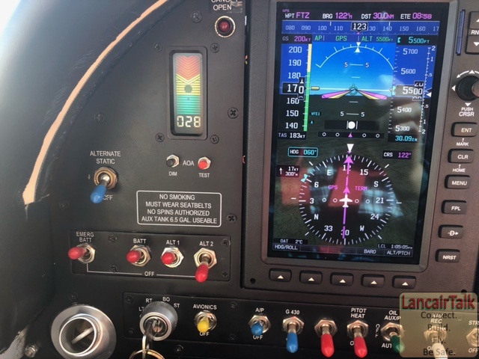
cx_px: 240
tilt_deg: -15.4
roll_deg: -2.3
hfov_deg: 63.4
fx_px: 387
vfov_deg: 49.7
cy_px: 180
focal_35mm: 28
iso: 25
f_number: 1.8
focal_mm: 3.99
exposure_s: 1/40
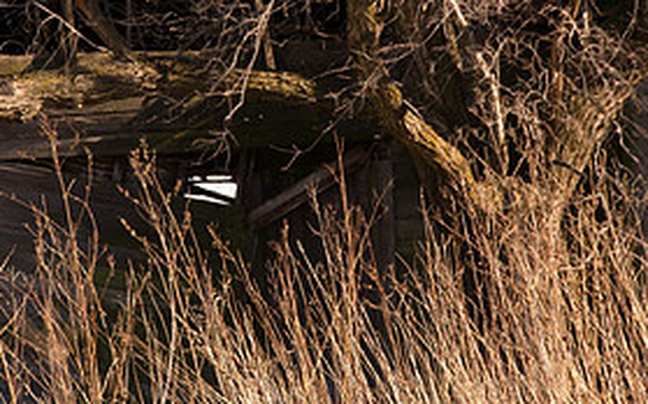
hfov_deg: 7.3
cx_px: 311
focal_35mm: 286
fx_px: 5048
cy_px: 95
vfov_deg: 4.6
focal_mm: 90
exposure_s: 1/500
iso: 250
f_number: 5.6
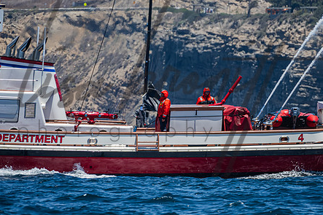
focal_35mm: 639
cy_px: 103
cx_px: 202
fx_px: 5731
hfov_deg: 3.2
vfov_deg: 2.2
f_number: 8
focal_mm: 400
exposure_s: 1/1600
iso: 400
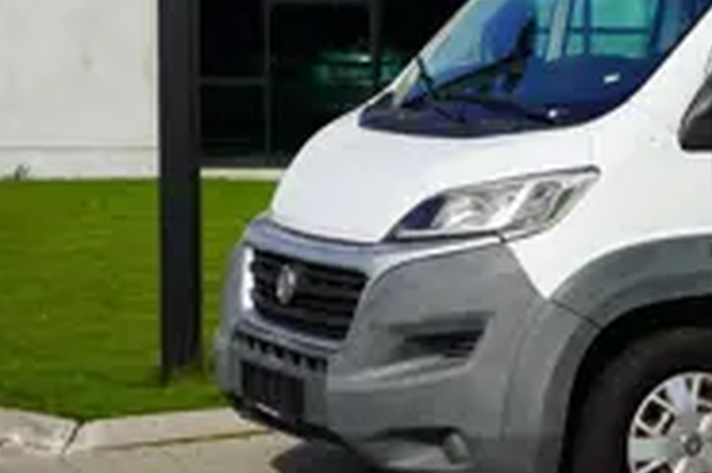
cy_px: 165
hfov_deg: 17.6
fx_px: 2154
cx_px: 912
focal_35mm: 109
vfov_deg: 12.5
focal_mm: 42
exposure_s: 1/160
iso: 100
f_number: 11
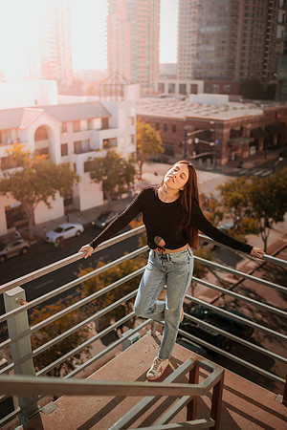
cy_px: 215
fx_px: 419
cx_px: 144
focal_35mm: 35
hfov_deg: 37.9
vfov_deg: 54.4
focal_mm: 35
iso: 50
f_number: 1.8
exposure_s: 1/4000
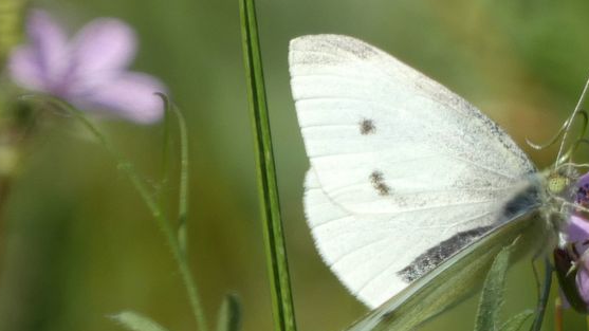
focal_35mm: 1723
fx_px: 26903
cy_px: 254
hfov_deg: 1.3
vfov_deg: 0.7
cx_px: 434
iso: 80
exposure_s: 1/200
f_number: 5.6
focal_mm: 185
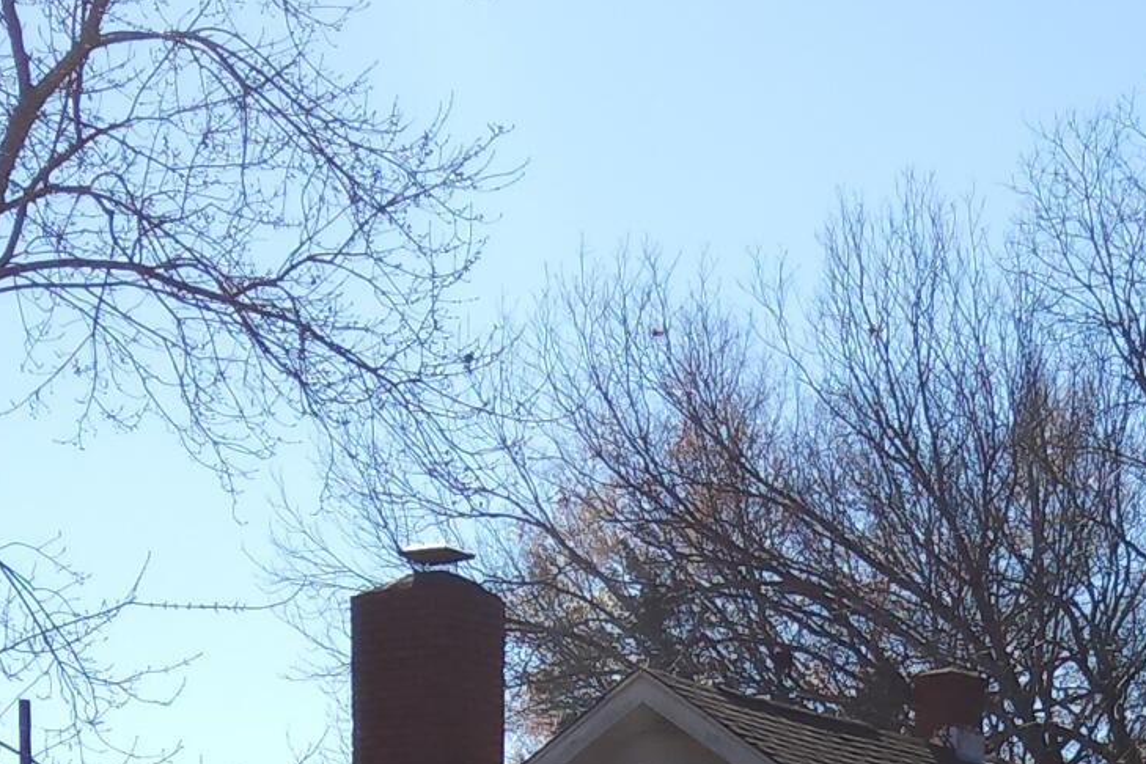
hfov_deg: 18.7
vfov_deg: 11.1
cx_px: 1085
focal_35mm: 107
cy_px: 1712
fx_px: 3406
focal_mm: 3.08
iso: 32
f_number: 2
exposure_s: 1/1120
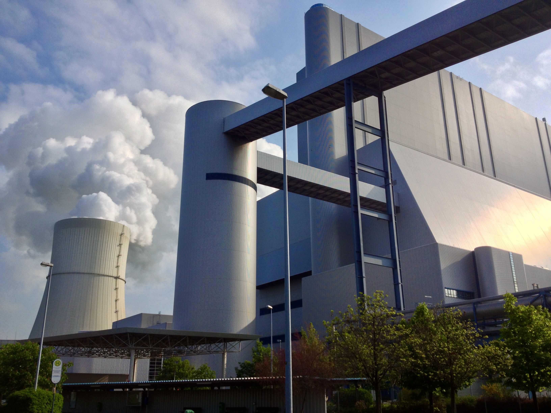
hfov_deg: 52.6
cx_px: 276
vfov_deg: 40.7
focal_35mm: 35
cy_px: 206
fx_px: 557
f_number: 2.4
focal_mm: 4.28
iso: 50
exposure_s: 1/2304
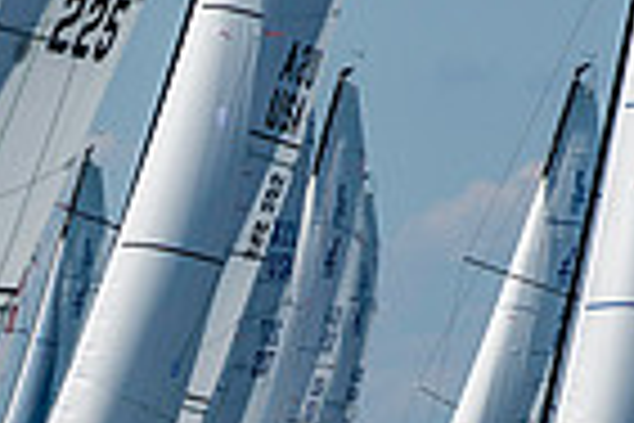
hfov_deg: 3.0
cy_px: 554
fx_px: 11904
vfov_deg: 2.0
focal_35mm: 676
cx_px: -49
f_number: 5.6
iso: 320
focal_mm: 165
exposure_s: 1/2500
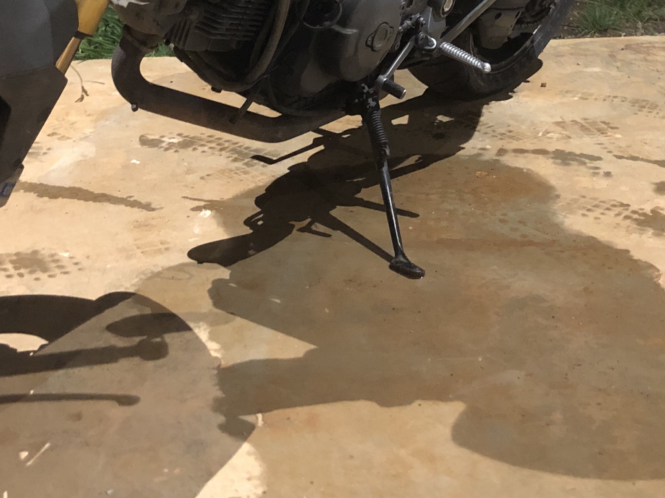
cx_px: 393
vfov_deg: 21.6
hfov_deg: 29.8
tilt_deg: -10.9
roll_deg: +0.5
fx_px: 1249
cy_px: -23
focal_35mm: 65
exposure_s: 1/4
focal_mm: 3.99
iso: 125
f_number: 1.8
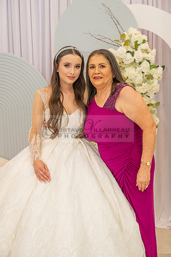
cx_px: 86
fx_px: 392
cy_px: 128
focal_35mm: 55
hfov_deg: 24.6
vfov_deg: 36.2
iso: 640
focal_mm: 55
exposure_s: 1/160
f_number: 3.5
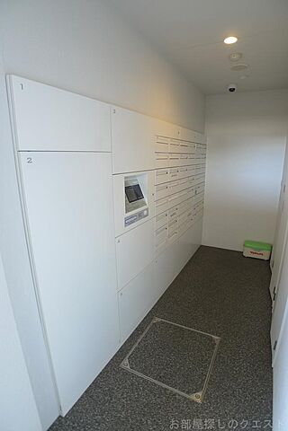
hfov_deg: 53.1
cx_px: 144
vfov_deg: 73.7
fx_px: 288
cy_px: 216
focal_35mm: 24
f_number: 2
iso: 80
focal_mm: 5.1
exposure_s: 1/10
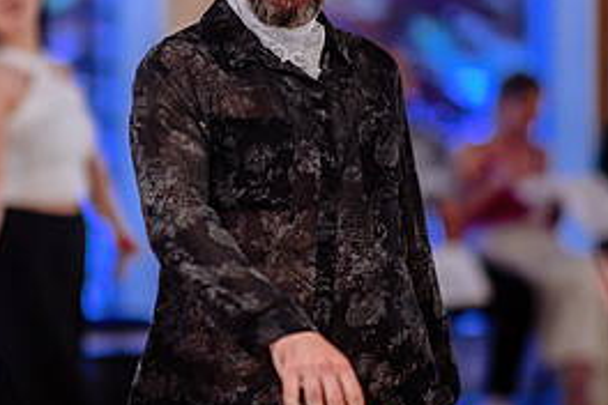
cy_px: 206
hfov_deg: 8.2
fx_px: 4256
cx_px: 162
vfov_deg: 5.5
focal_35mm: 252
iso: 1000
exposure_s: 1/500
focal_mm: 105
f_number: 1.4
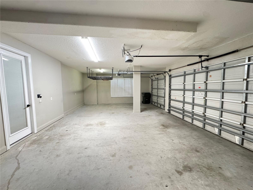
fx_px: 102
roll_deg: -0.2
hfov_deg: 102.1
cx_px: 126
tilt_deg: -5.8
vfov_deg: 85.7
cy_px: 95
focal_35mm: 14
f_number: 2.2
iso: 640
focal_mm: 2.22
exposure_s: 1/60
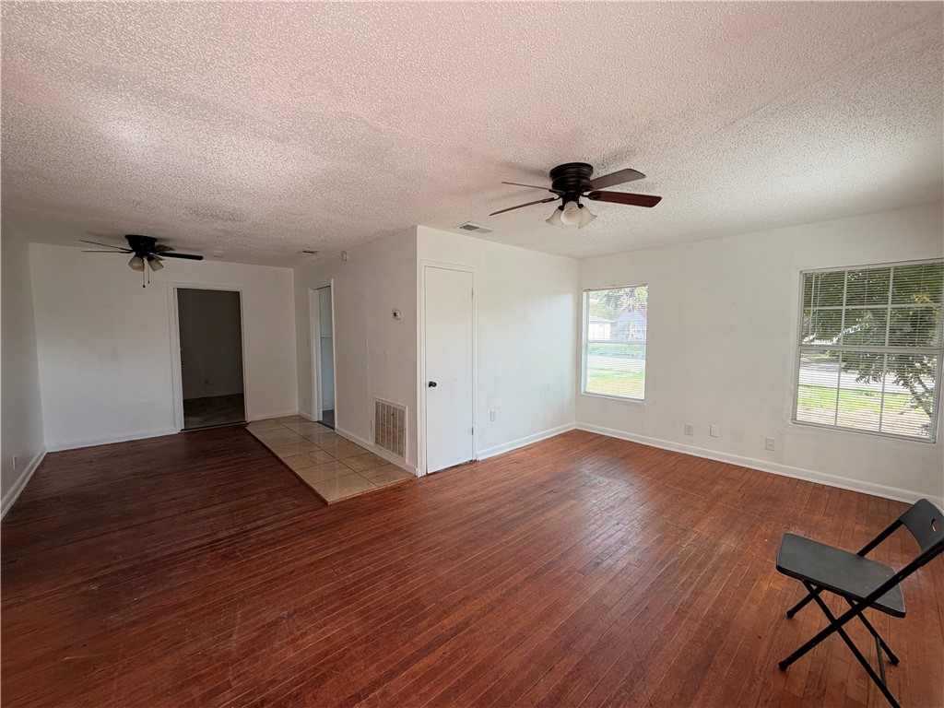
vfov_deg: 85.7
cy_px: 354
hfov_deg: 102.1
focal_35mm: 14
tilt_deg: -1.8
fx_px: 382
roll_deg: -0.4
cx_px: 472
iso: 50
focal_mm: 2.22
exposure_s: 1/121
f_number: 2.2
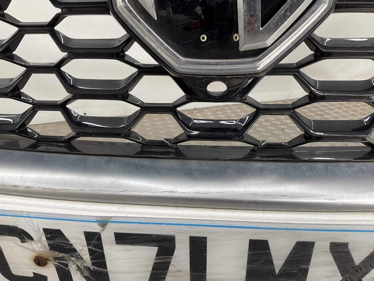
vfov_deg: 48.2
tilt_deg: -23.9
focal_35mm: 29
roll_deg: -1.3
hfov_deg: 61.7
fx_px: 313
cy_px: 140
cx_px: 187
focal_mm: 3
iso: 20
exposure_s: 1/120
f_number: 1.8
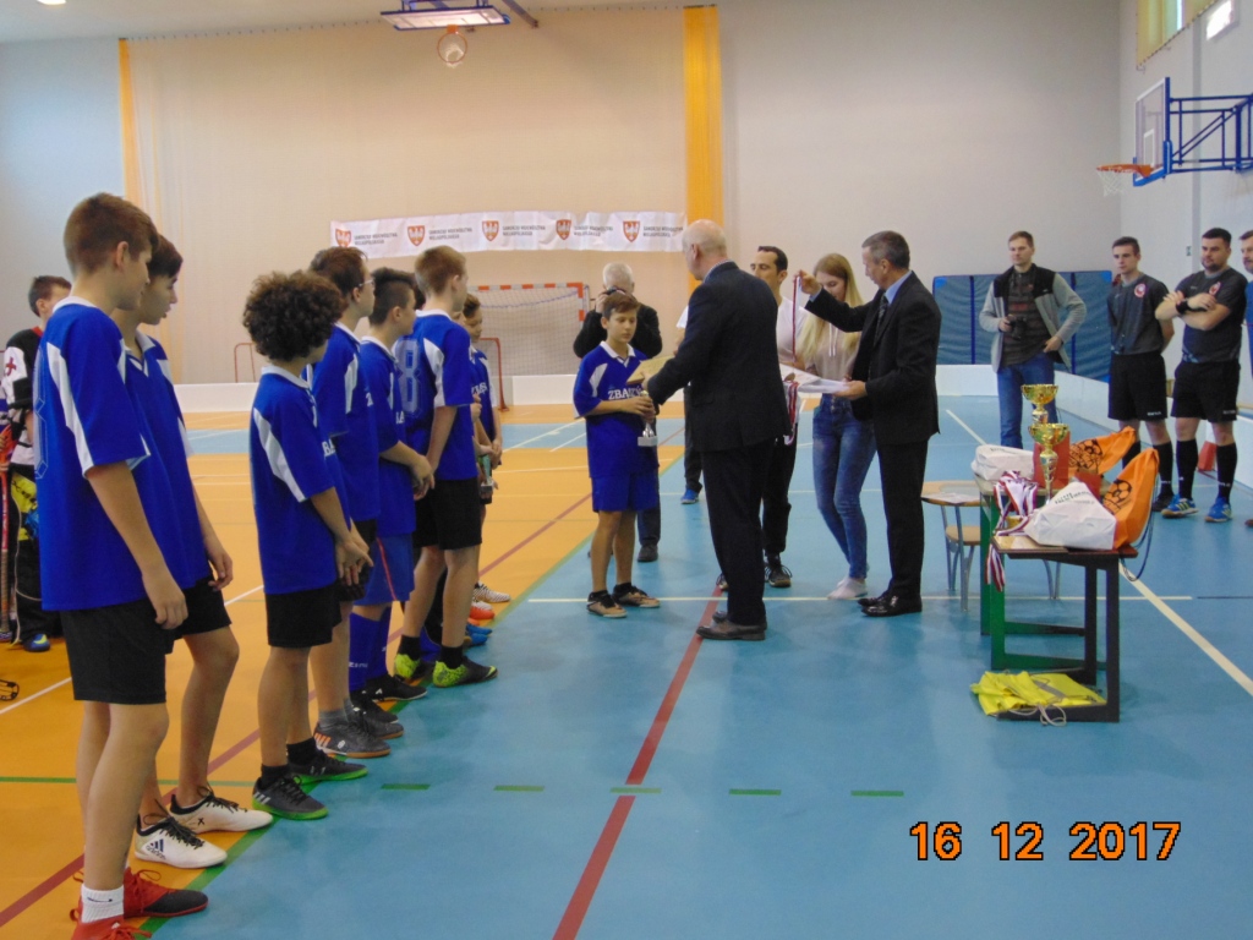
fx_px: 1520
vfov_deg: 34.3
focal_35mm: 42
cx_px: 626
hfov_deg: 44.8
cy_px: 470
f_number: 3.3
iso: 320
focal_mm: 7.6
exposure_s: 1/30
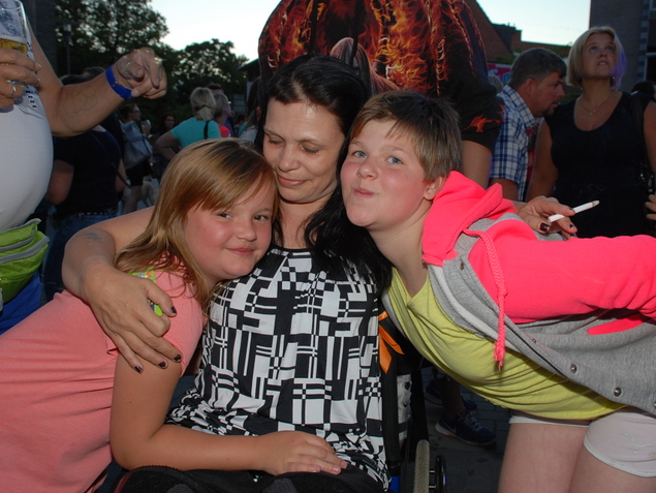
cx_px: 354
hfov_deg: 51.3
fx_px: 683
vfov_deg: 39.7
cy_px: 246
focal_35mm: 36
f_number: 5.6
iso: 320
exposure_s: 1/60
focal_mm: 22
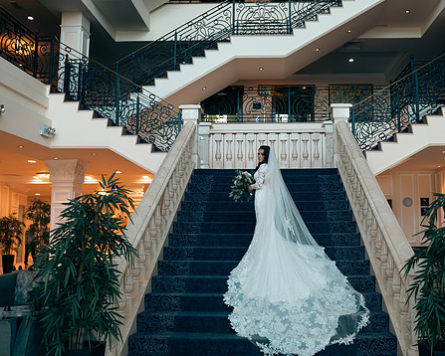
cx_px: 260
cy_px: 181
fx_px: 448
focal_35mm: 34
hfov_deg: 52.6
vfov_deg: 43.4
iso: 640
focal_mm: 24
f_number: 3.5
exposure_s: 1/160
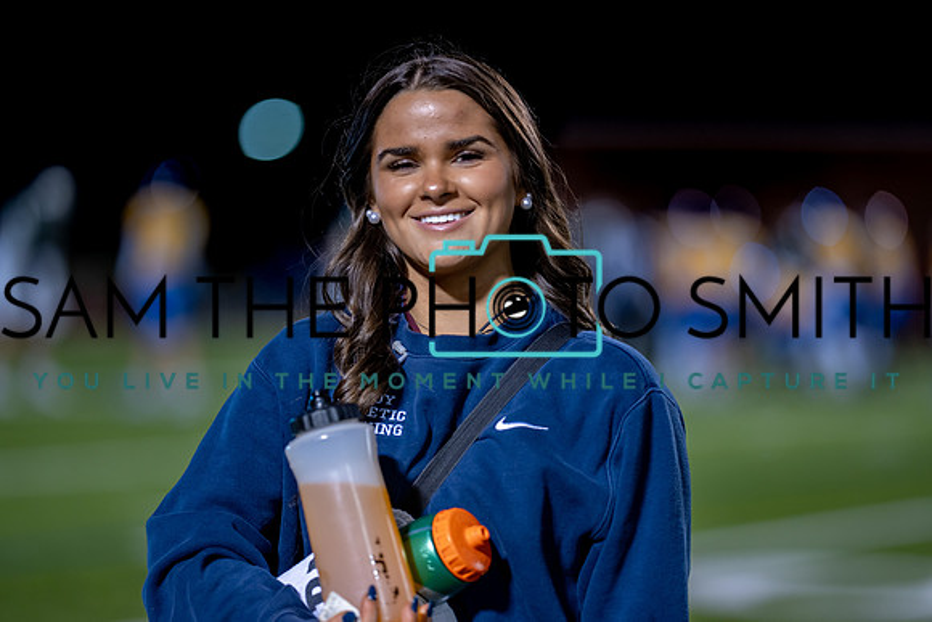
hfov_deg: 15.0
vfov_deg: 10.1
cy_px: 309
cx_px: 468
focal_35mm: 136
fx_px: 3534
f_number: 1.8
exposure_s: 1/500
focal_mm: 135
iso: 800
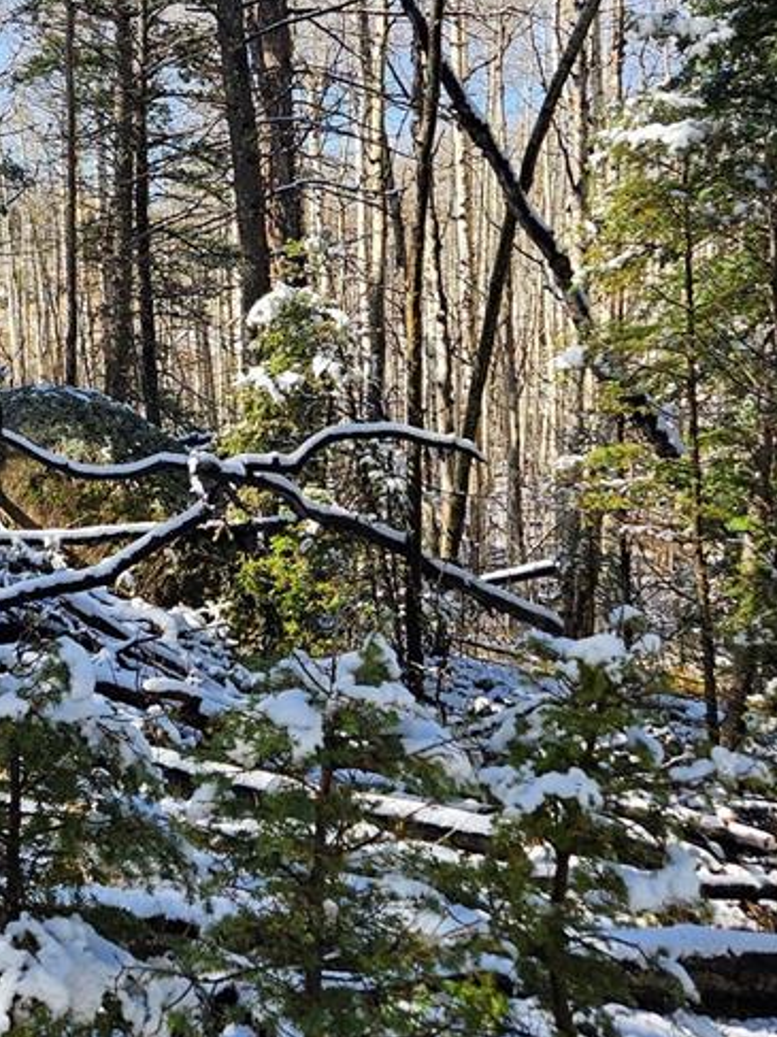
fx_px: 1527
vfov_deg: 36.8
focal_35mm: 51
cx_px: -61
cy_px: 283
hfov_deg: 26.5
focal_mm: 5.4
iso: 25
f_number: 1.8
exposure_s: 1/611
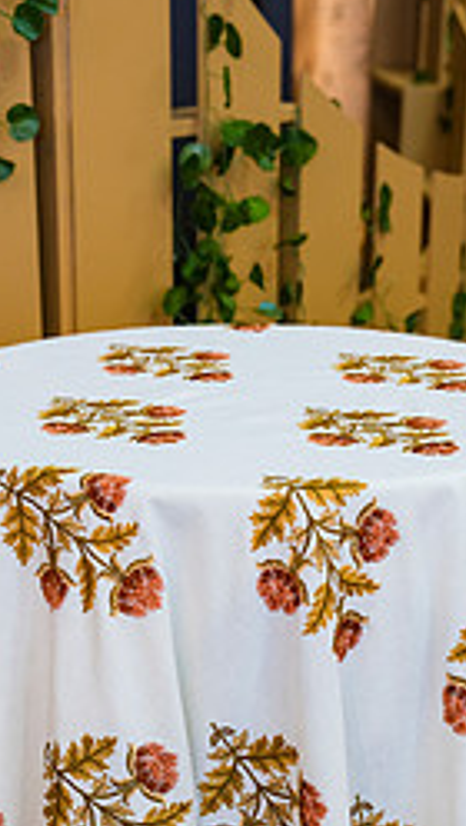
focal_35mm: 93
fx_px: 2037
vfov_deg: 22.7
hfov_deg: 13.0
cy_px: 616
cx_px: 250
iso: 640
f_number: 3.5
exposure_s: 1/125
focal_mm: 49
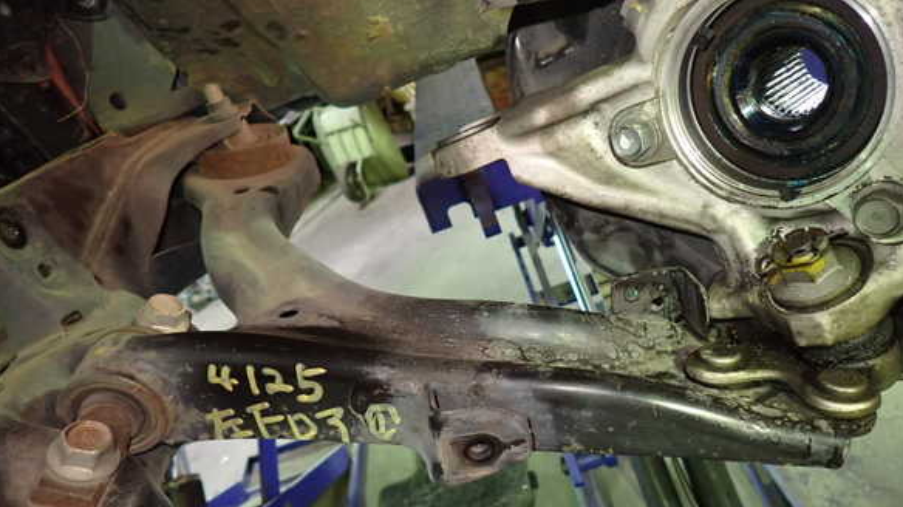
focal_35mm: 28
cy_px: 298
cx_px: 459
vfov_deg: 41.3
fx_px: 670
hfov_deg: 67.9
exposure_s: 1/30
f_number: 2
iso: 800
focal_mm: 4.5
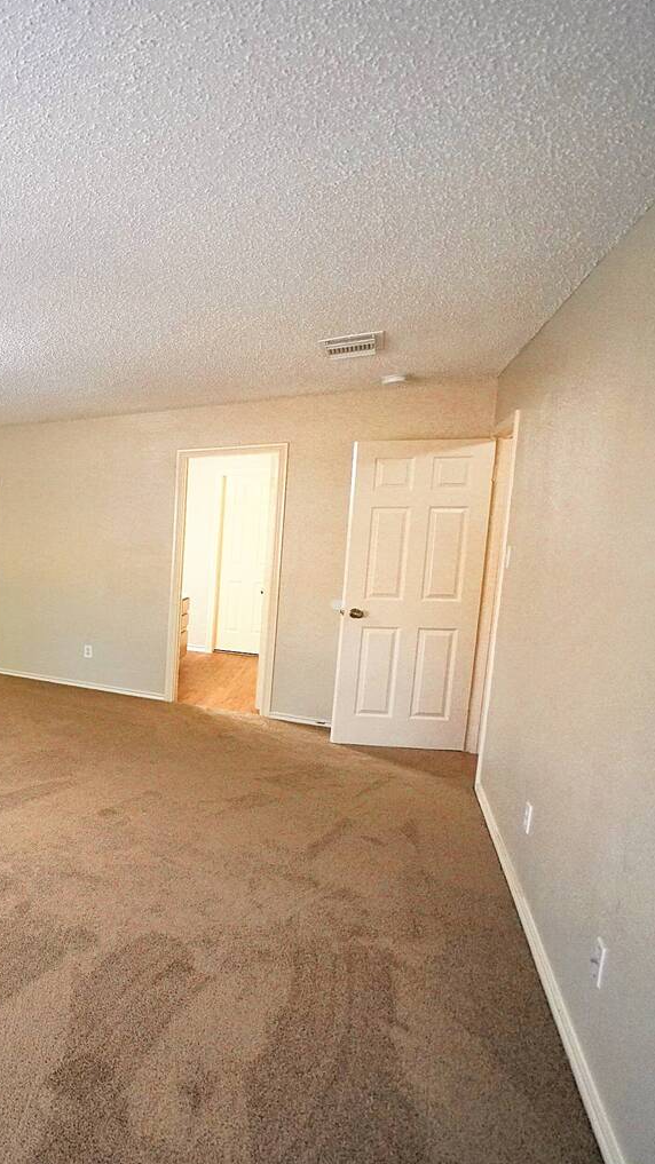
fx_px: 618
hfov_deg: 36.9
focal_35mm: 20
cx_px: -188
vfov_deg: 86.6
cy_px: 583
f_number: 4
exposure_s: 1/160
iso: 2500
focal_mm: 12
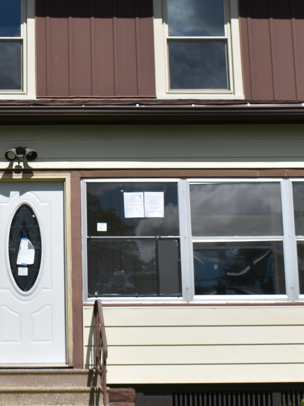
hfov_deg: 15.5
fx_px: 1104
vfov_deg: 20.6
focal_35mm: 94
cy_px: 97
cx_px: 25
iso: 100
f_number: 9
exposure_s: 1/320
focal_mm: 25
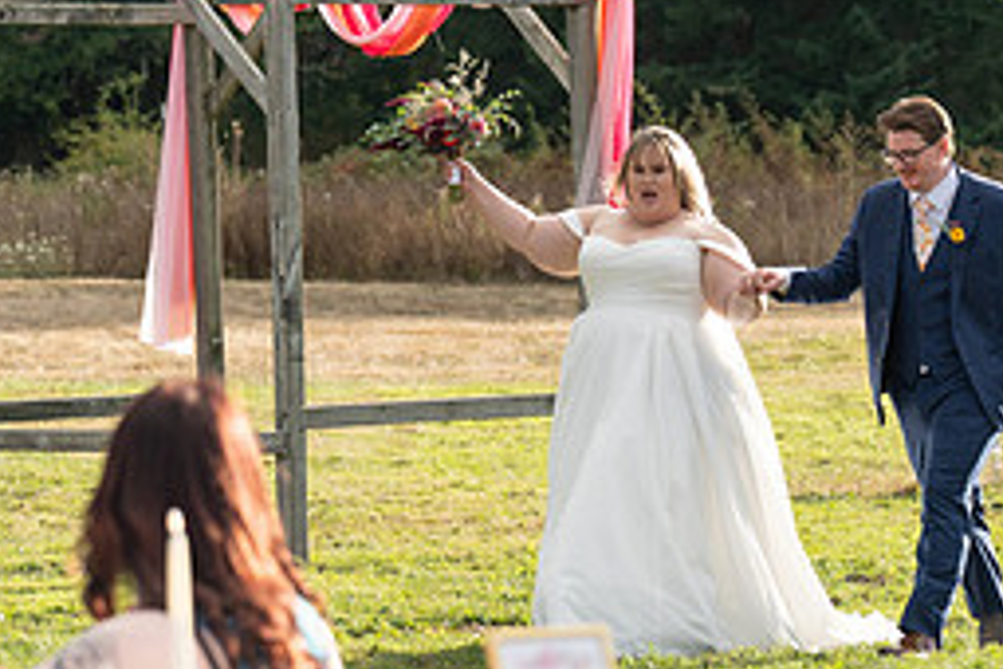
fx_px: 6519
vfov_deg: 5.9
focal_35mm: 234
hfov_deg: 8.8
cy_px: 549
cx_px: 614
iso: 400
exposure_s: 1/1600
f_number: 4.5
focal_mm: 103
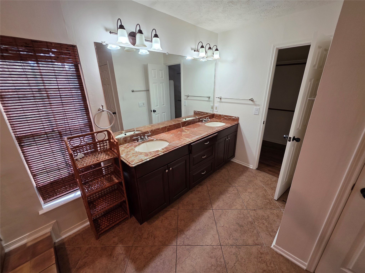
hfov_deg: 106.2
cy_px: 136
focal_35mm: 13
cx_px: 182
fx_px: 137
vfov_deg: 89.9
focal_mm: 2.2
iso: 160
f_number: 1.9
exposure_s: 1/120
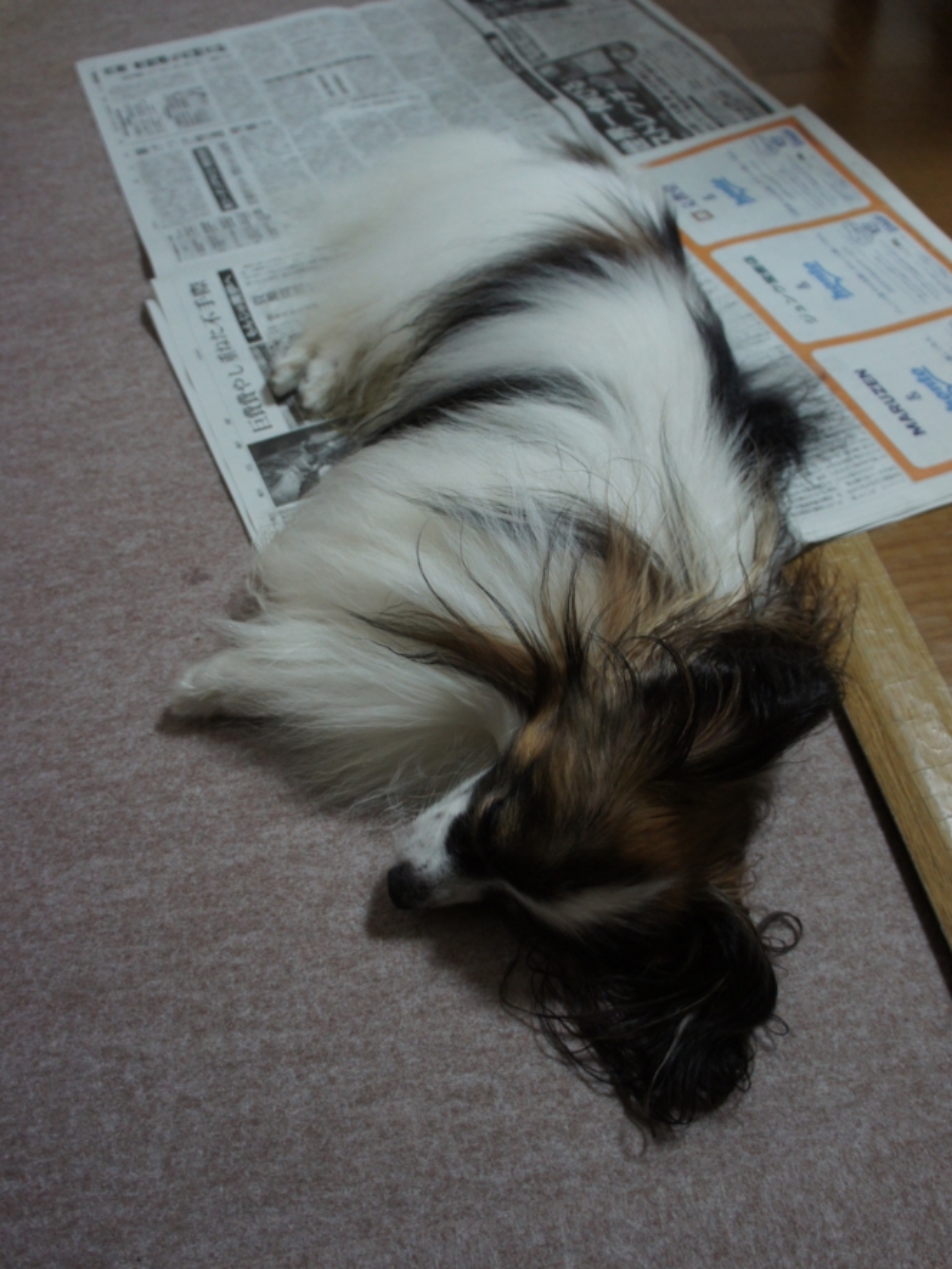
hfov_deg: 46.8
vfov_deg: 59.9
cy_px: 657
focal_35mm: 30
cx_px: 484
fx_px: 1100
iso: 800
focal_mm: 18
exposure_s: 1/30
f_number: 3.5
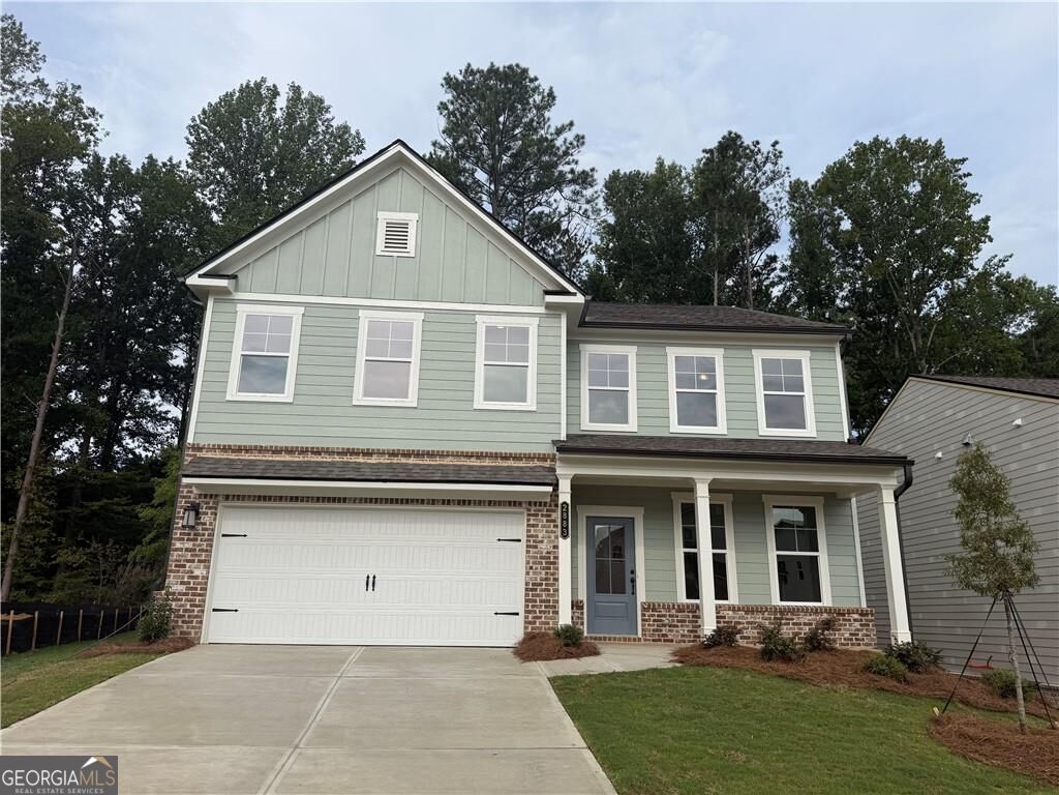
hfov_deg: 71.6
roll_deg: -1.3
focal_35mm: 24
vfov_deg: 56.8
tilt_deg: +15.1
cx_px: 530
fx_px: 734
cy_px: 398
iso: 80
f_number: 1.78
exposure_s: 1/3953
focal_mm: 6.76
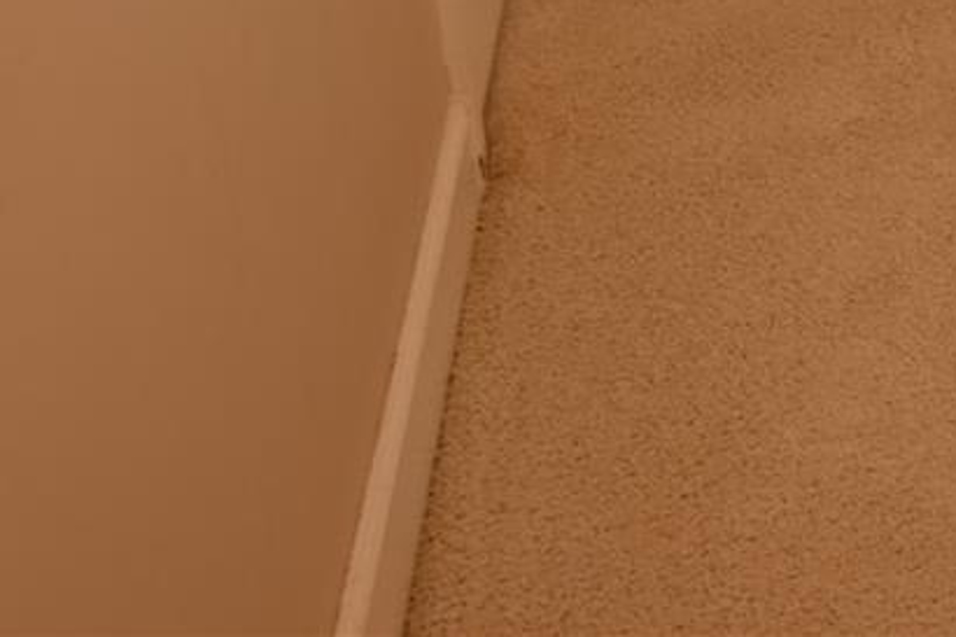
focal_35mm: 80
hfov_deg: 17.3
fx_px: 2123
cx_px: 1977
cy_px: -954
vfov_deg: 12.6
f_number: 4
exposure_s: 1/8
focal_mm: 16
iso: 100
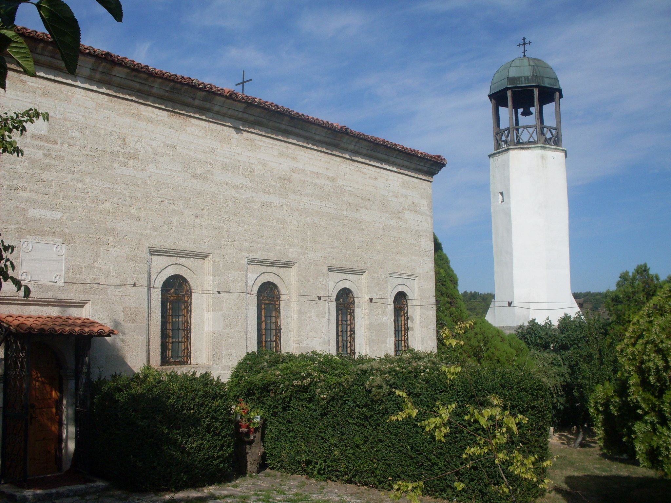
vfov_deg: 37.7
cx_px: 336
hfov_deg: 49.0
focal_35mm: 38
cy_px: 252
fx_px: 737
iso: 80
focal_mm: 6.3
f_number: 8.4
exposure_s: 1/350
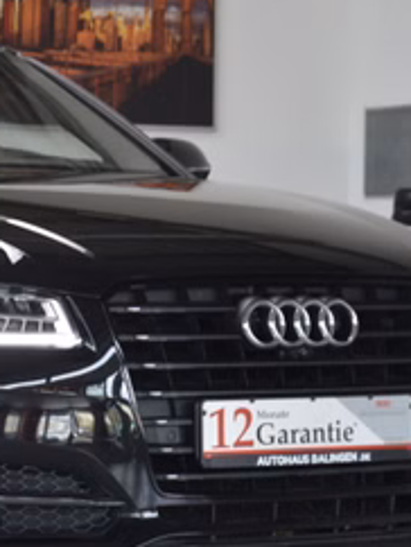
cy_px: 366
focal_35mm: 160
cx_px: -122
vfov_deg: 12.3
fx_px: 2528
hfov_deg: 9.1
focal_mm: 42
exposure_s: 1/50
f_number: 4.8
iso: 400
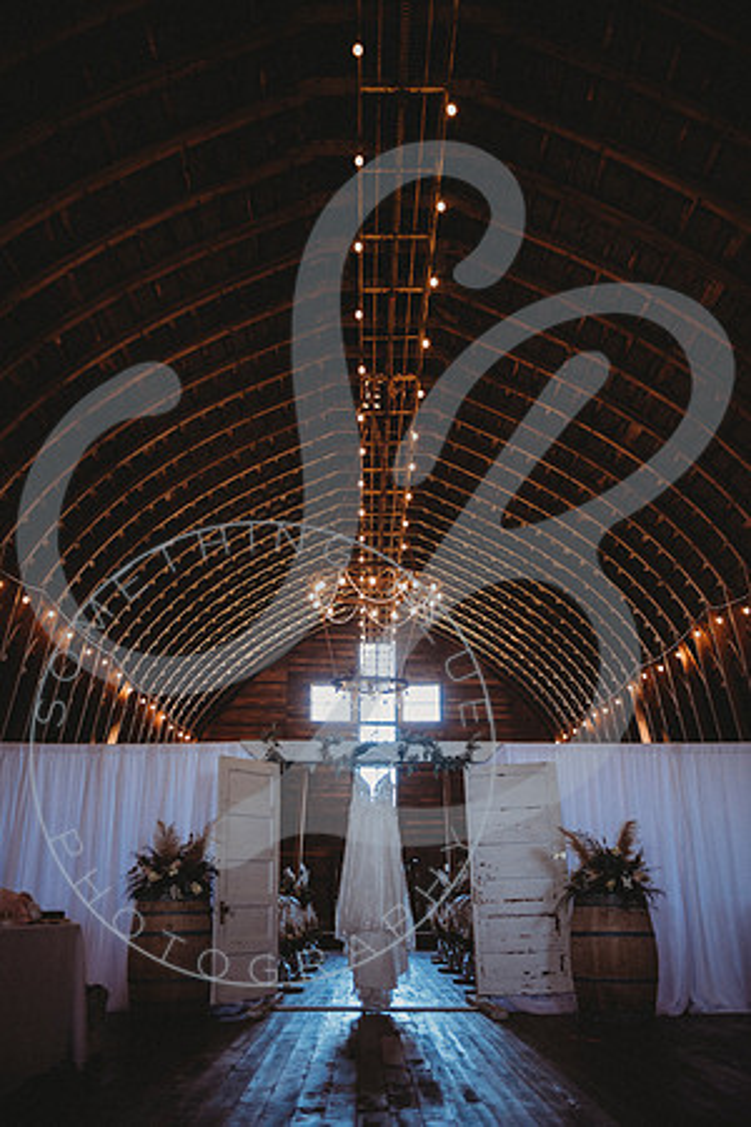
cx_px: 376
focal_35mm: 35
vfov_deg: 54.4
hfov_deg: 37.9
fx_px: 1095
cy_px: 564
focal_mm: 35
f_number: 2.8
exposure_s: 1/125
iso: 1000
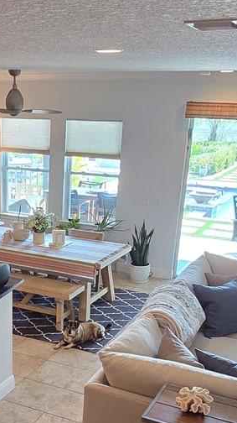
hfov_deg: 25.7
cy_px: 326
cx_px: 28
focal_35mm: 45
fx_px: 503
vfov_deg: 43.7
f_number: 2.2
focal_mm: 2.2
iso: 250
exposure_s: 1/120
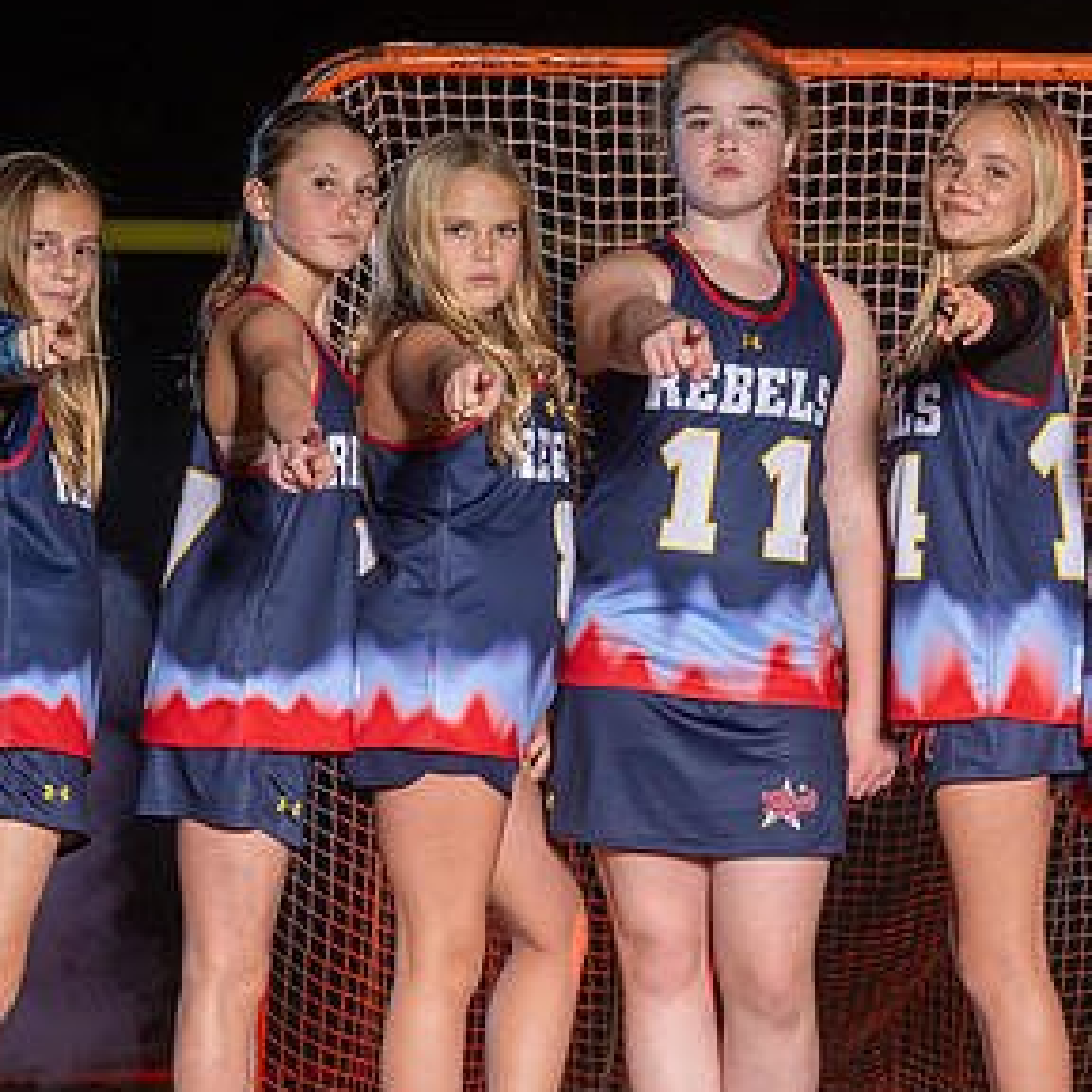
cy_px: 554
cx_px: 737
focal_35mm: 152
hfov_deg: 11.5
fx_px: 5425
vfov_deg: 11.5
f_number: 8
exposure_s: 1/200
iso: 64
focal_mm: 70
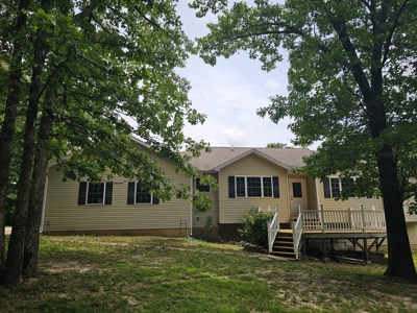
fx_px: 277
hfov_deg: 73.9
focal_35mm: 23
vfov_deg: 58.9
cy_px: 156
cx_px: 208
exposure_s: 1/705
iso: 10
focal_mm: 6.3
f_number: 1.7
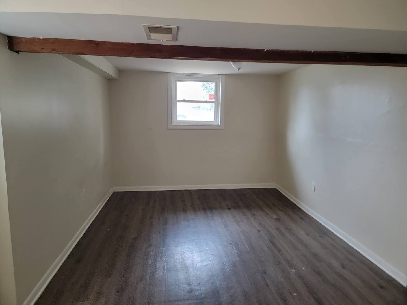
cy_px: 152
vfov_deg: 56.8
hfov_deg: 71.6
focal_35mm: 24
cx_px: 204
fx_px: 282
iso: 640
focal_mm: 6.7
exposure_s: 1/40
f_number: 1.8
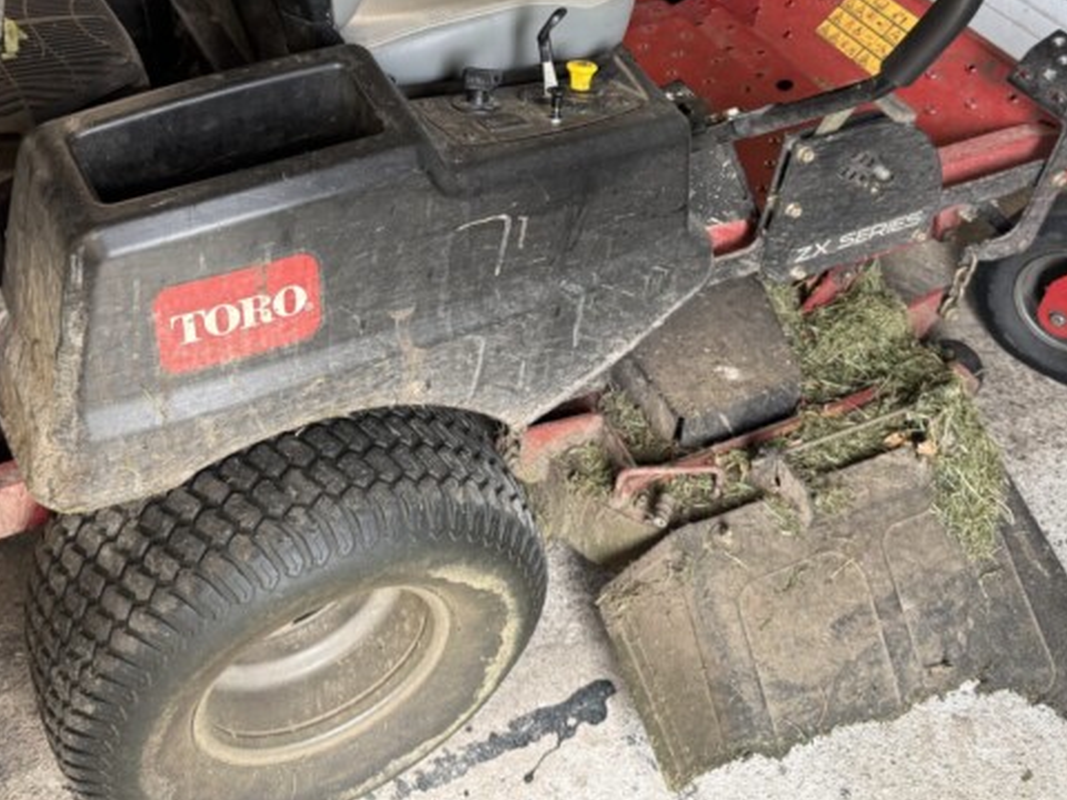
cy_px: 196
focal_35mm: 40
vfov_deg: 35.1
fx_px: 1233
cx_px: 409
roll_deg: -1.6
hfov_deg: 46.4
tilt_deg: -39.5
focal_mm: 6.76
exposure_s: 1/60
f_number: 1.78
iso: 160
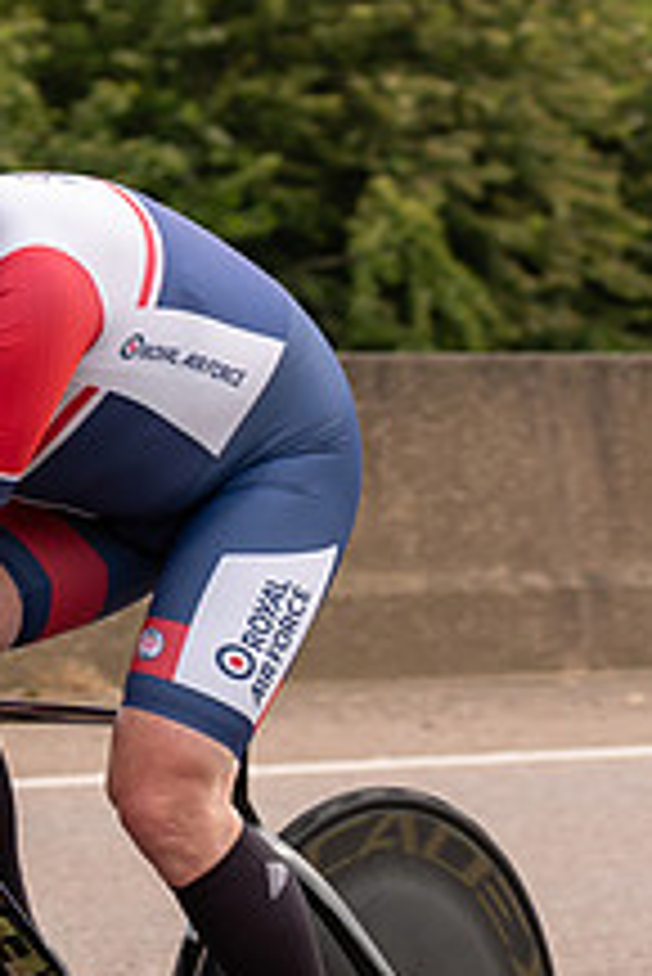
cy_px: 401
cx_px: -174
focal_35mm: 304
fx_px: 8245
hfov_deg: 4.5
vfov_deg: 6.8
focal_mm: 70
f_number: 4
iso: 125
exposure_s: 1/800
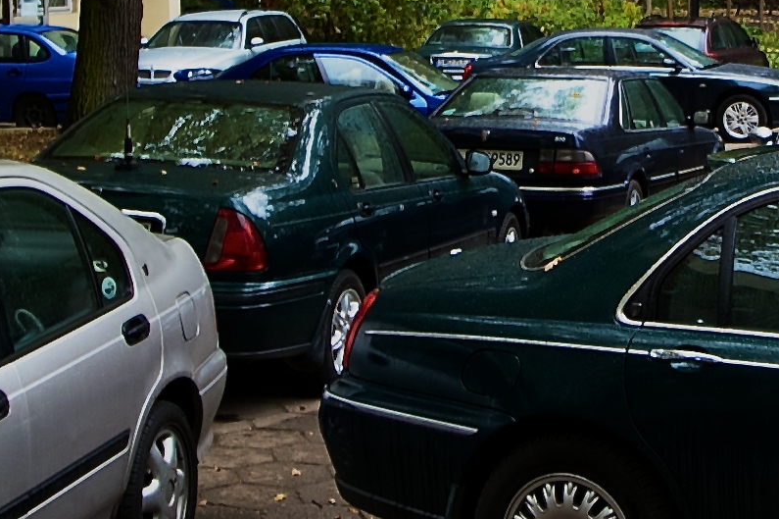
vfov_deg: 14.8
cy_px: 40
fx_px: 1968
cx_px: 574
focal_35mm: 91
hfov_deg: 22.2
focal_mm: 17
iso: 200
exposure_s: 1/10
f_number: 9
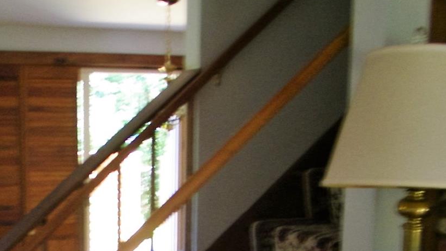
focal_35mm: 56
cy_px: 303
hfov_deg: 35.9
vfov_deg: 20.1
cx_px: 85
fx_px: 662
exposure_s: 1/10
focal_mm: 5
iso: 80
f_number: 3.5
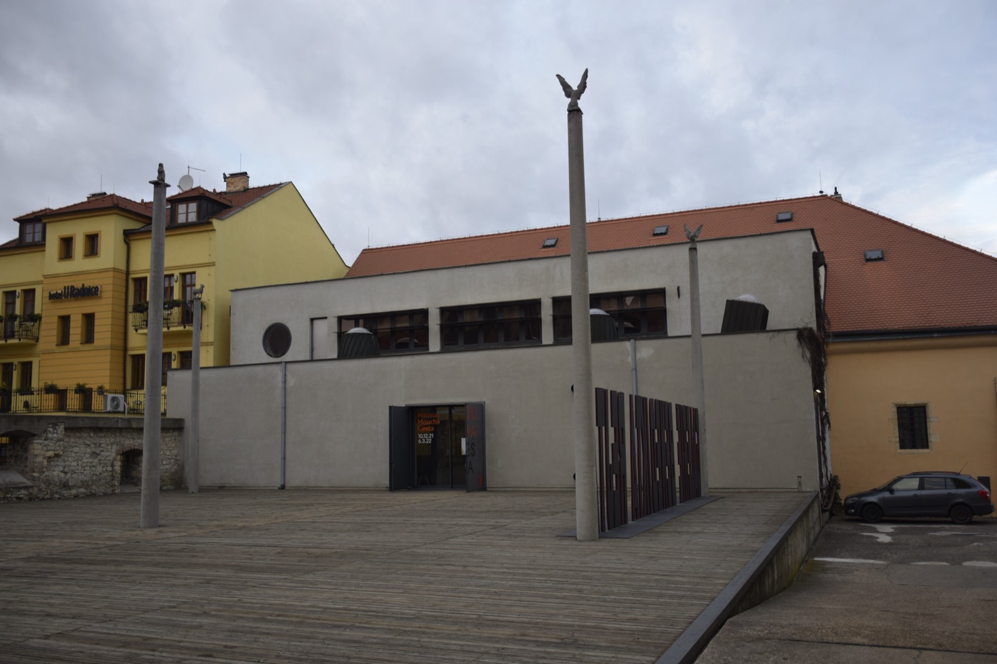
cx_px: 498
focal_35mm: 30
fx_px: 831
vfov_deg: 43.6
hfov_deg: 61.9
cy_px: 332
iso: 100
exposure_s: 1/60
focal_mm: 20
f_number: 4
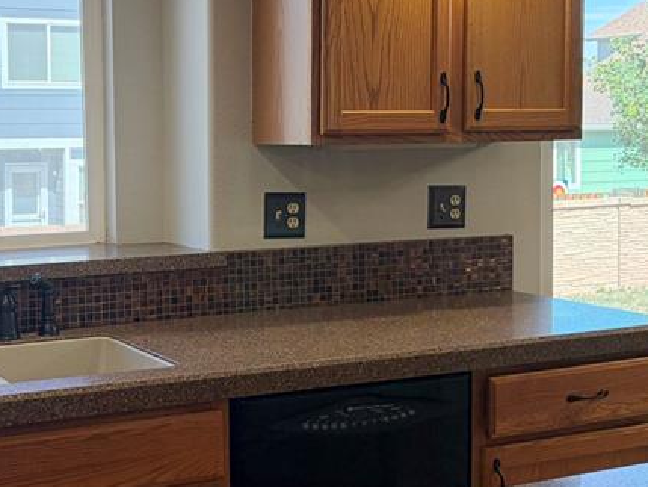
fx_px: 1161
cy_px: 182
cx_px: 162
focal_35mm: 62
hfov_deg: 30.7
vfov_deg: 23.6
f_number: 1.6
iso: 64
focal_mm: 5.96
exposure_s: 1/188
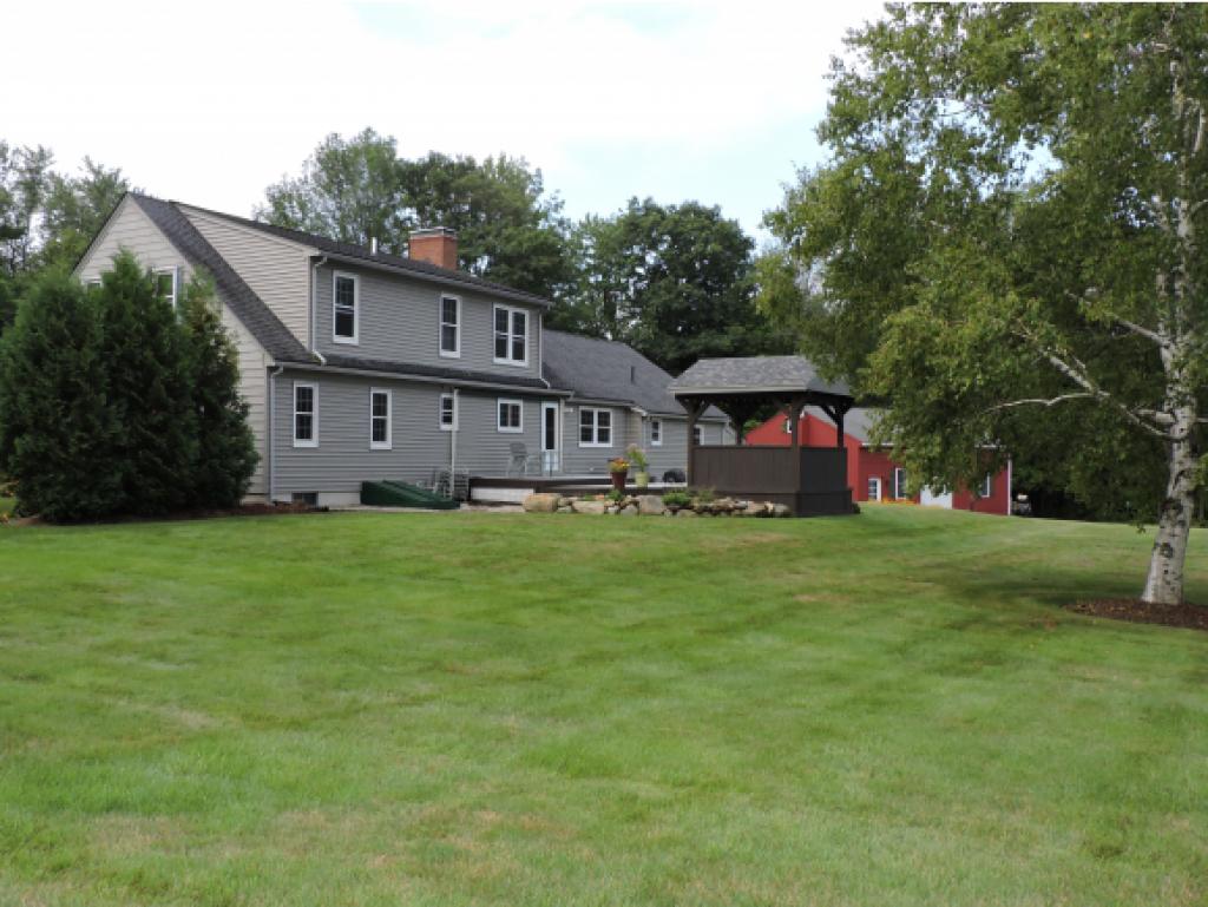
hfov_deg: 55.3
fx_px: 1152
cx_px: 604
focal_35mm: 33
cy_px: 454
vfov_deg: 43.0
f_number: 3.2
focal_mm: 5.9
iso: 400
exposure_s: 1/1600
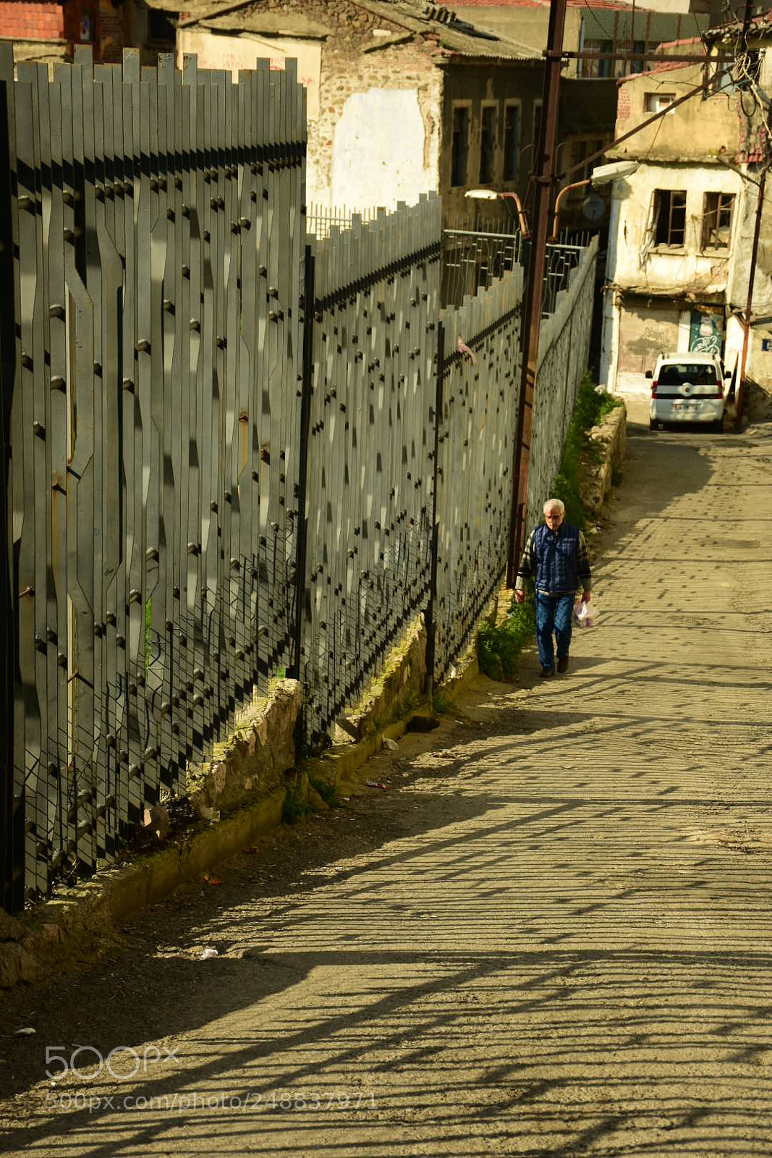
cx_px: 386
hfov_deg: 21.6
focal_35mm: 63
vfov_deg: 31.9
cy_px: 579
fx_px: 2026
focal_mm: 42
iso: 100
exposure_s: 1/640
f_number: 4.5
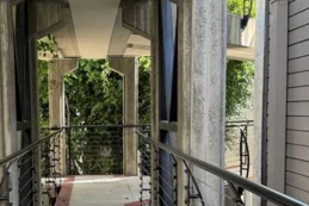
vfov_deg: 24.8
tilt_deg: -5.5
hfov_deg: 36.4
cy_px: 156
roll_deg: +1.6
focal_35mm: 54
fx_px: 464
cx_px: 99
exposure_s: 1/150
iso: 64
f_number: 1.78
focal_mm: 6.76
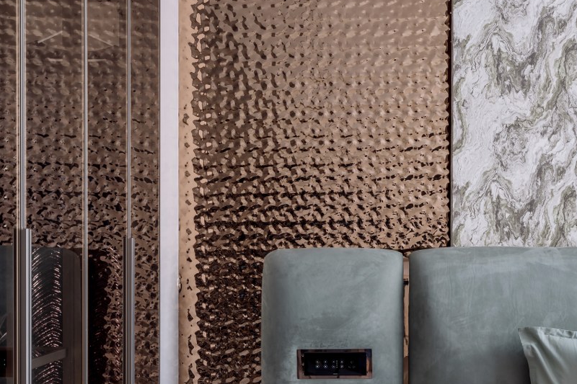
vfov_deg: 27.8
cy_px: 273
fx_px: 769
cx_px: 357
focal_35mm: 48
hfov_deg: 40.9
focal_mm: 30
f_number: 8
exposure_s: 1/2
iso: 160
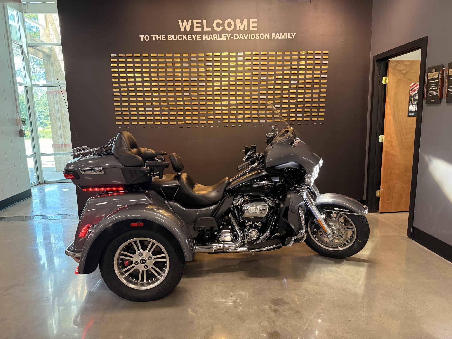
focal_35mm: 24
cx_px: 226
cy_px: 170
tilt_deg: -8.9
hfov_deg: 71.6
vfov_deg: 56.8
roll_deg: +1.3
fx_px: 313
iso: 250
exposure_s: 1/60
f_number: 1.78
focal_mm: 6.76
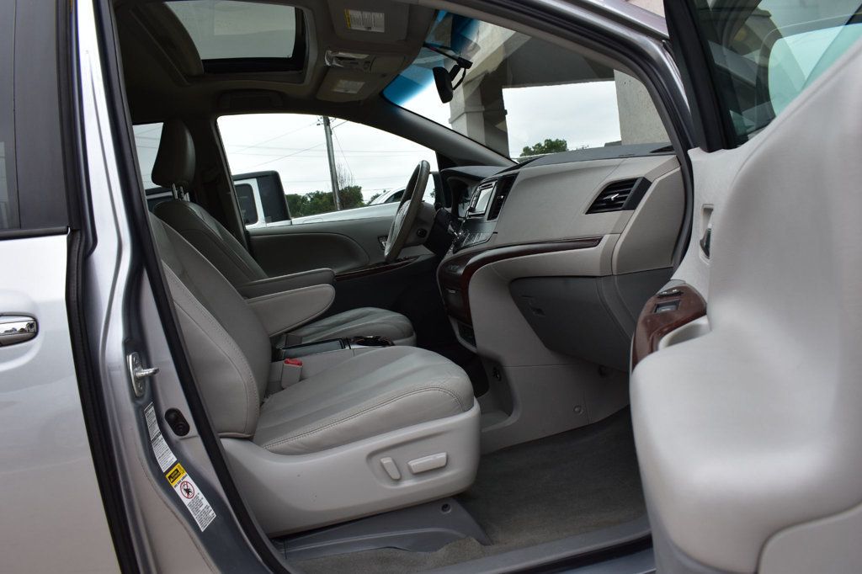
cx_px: 431
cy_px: 287
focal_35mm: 27
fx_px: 646
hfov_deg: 67.4
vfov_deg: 47.9
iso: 400
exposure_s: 1/125
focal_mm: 18
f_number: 9
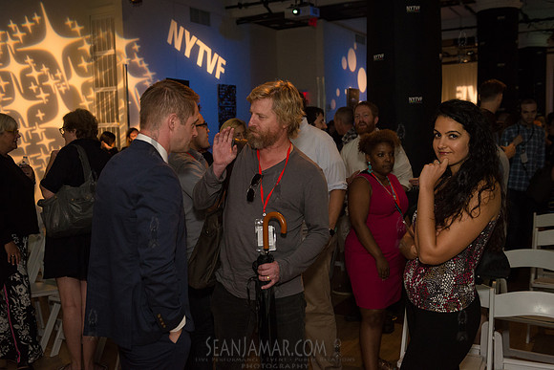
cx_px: 277
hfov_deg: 53.1
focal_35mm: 36
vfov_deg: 36.9
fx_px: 554
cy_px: 185
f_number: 4
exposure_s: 1/500
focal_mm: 36
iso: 2500
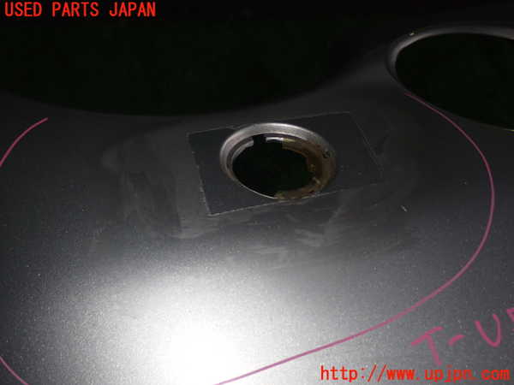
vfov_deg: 27.0
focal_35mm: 54
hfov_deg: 35.5
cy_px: 192
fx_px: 802
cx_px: 257
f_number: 10
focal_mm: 9.65
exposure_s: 1/50
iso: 250
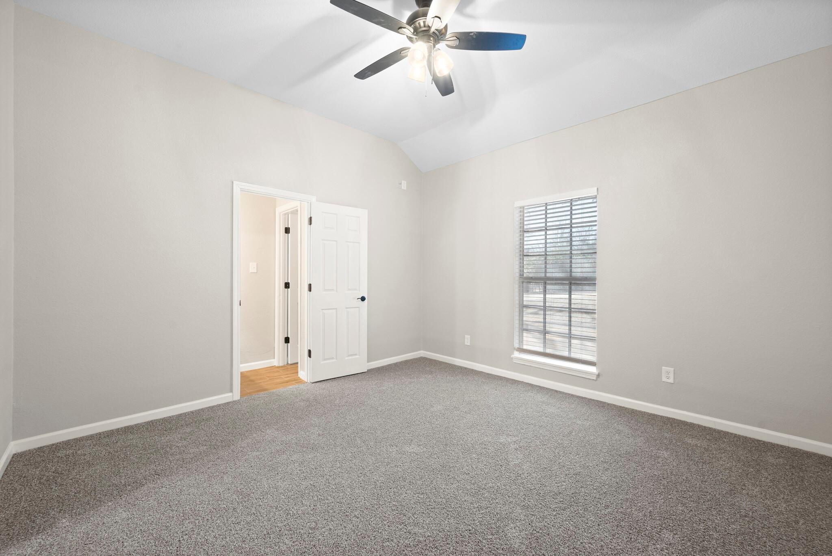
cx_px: 416
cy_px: 278
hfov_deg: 104.2
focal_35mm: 14
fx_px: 324
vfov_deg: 81.3
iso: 1250
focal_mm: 14
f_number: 8
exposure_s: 1/4
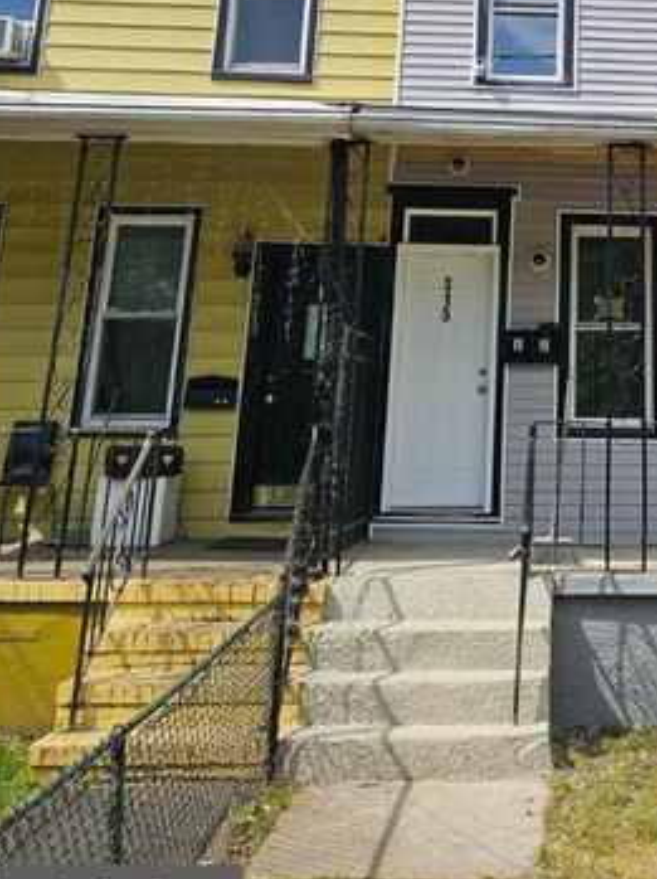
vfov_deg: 40.3
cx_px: 599
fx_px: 1116
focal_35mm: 44
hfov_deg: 31.2
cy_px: 115
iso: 25
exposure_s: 1/2686
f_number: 1.8
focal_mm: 5.4
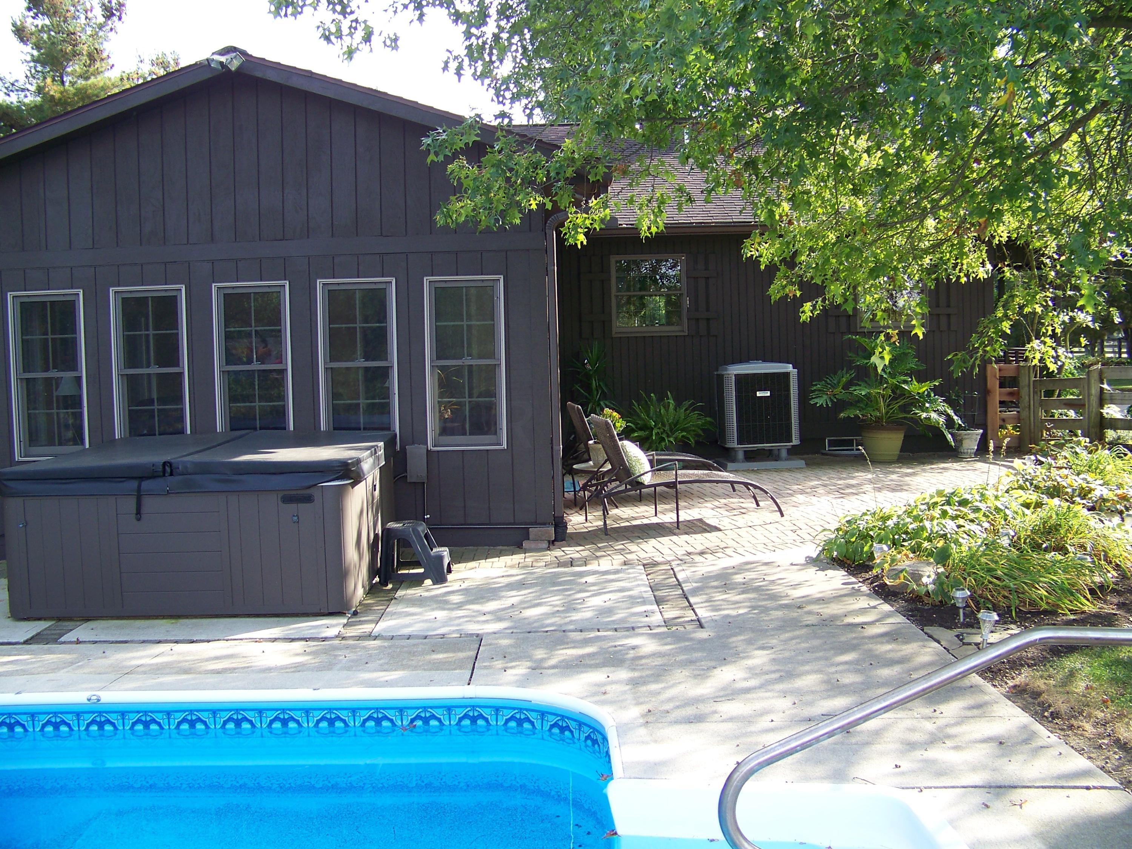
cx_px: 566
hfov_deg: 51.4
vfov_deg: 39.7
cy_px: 424
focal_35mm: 36
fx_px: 1177
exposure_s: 1/100
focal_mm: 5.85
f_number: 2.8
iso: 64
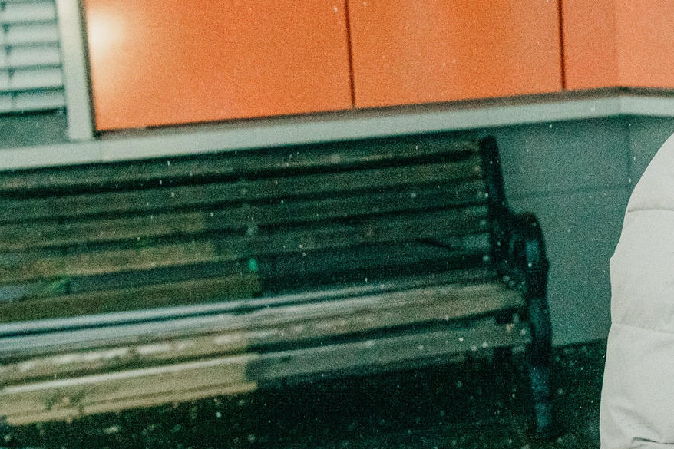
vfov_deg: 19.3
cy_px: 121
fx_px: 1310
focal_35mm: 70
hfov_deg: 26.1
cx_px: 784
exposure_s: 1/320
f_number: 3.5
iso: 2000
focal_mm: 24
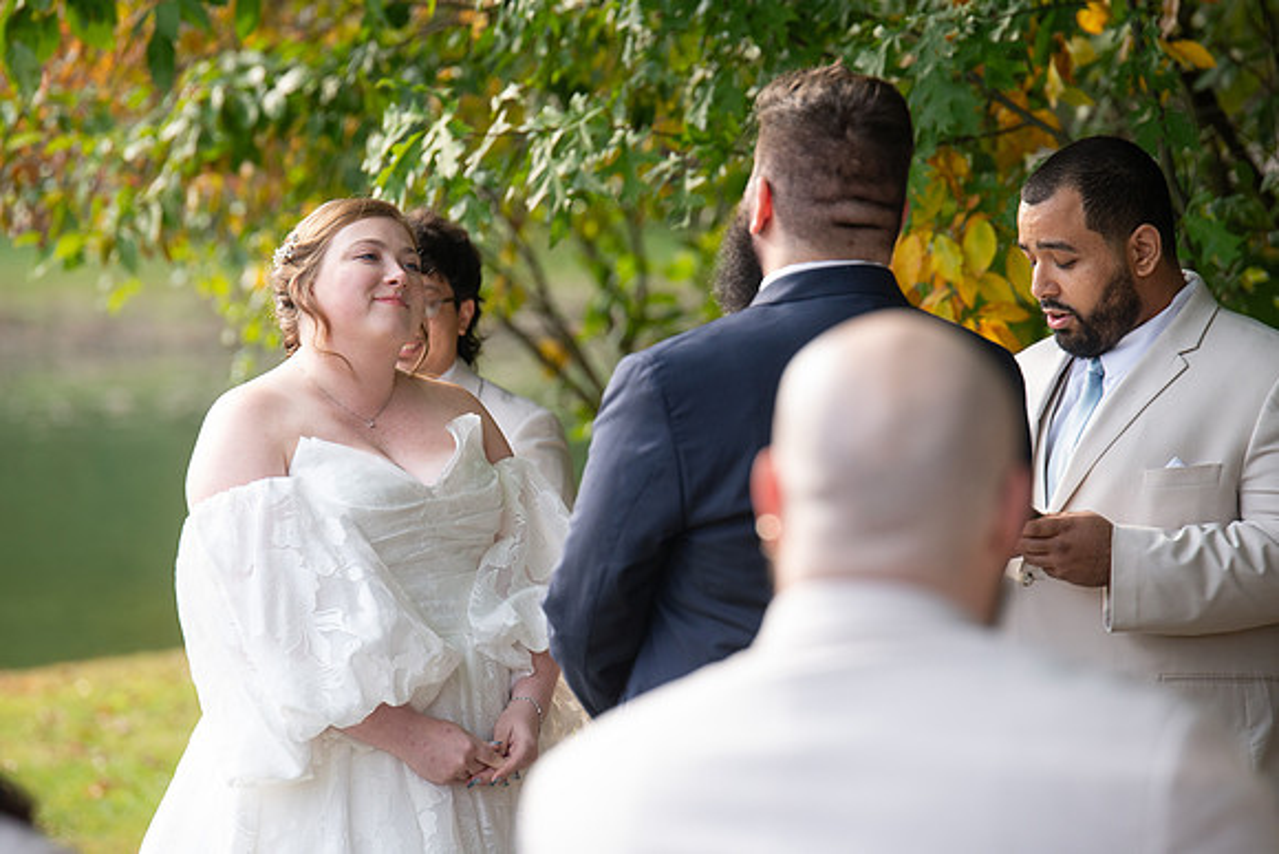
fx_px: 7560
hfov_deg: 9.7
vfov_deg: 6.5
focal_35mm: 213
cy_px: 400
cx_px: 599
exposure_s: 1/500
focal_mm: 200
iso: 640
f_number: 4.5
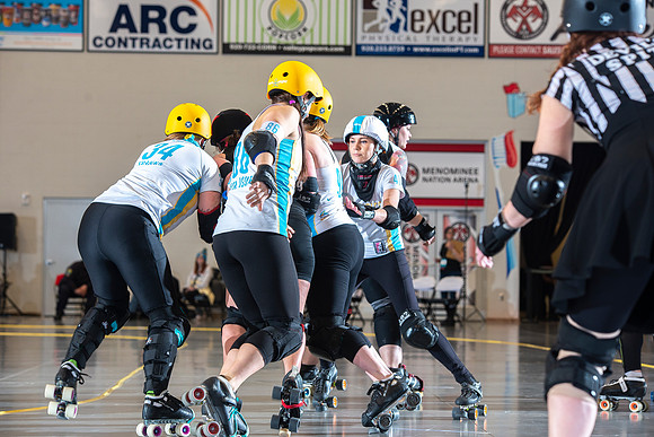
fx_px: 2035
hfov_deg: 18.3
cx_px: 327
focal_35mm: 112
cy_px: 218
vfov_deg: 12.2
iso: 500
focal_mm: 112
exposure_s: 1/160
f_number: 5.6
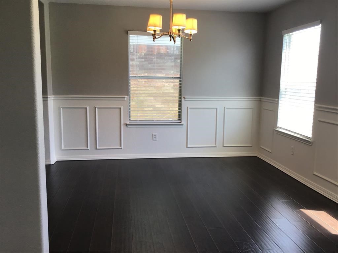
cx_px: 169
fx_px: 303
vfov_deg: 45.4
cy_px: 126
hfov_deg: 58.4
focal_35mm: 31
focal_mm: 3.3
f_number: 2.4
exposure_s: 1/50
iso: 32
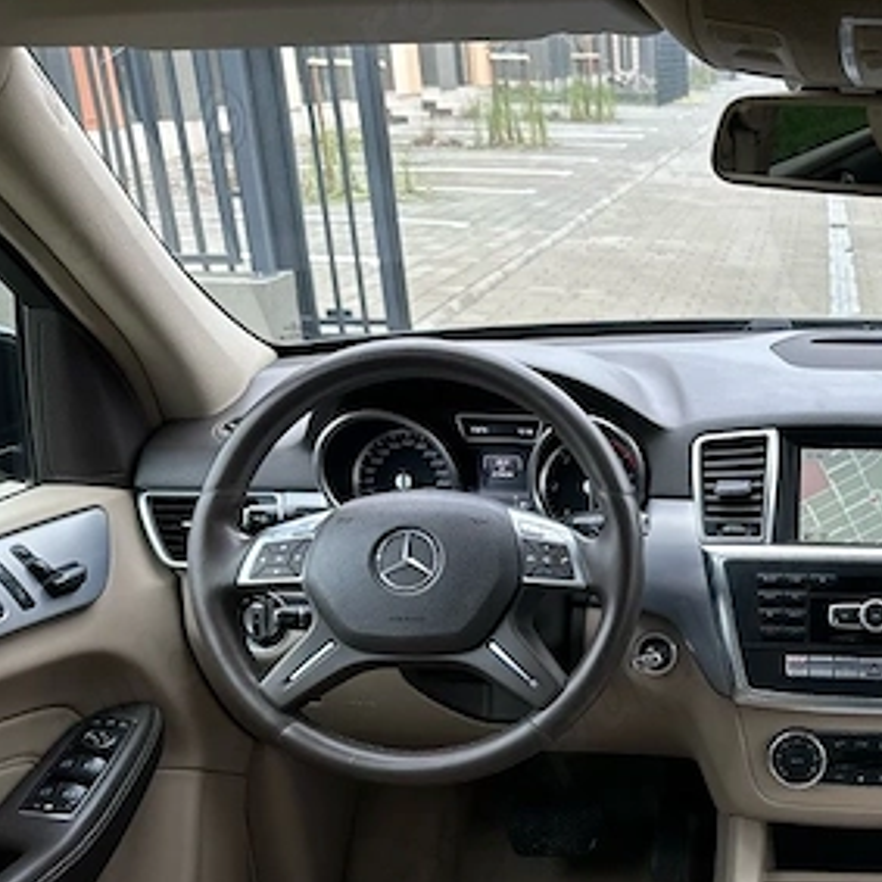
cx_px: 854
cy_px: 630
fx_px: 1297
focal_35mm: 45
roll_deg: -2.0
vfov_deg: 36.9
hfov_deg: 34.6
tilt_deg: -23.8
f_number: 1.78
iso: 125
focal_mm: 6.86
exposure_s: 1/272
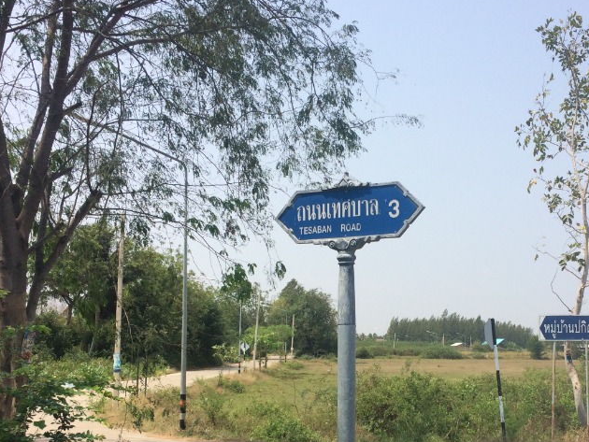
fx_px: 783
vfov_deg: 31.1
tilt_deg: +1.7
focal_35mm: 46
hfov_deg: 40.9
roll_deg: -0.4
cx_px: 376
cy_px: 317
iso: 32
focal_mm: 4.15
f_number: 2.2
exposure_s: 1/2415
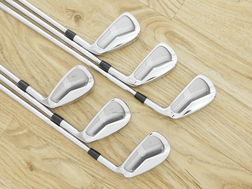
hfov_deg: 38.2
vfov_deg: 29.1
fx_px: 364
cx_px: 126
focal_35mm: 50
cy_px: 94
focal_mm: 25
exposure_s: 1/50
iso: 1600
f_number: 4.5
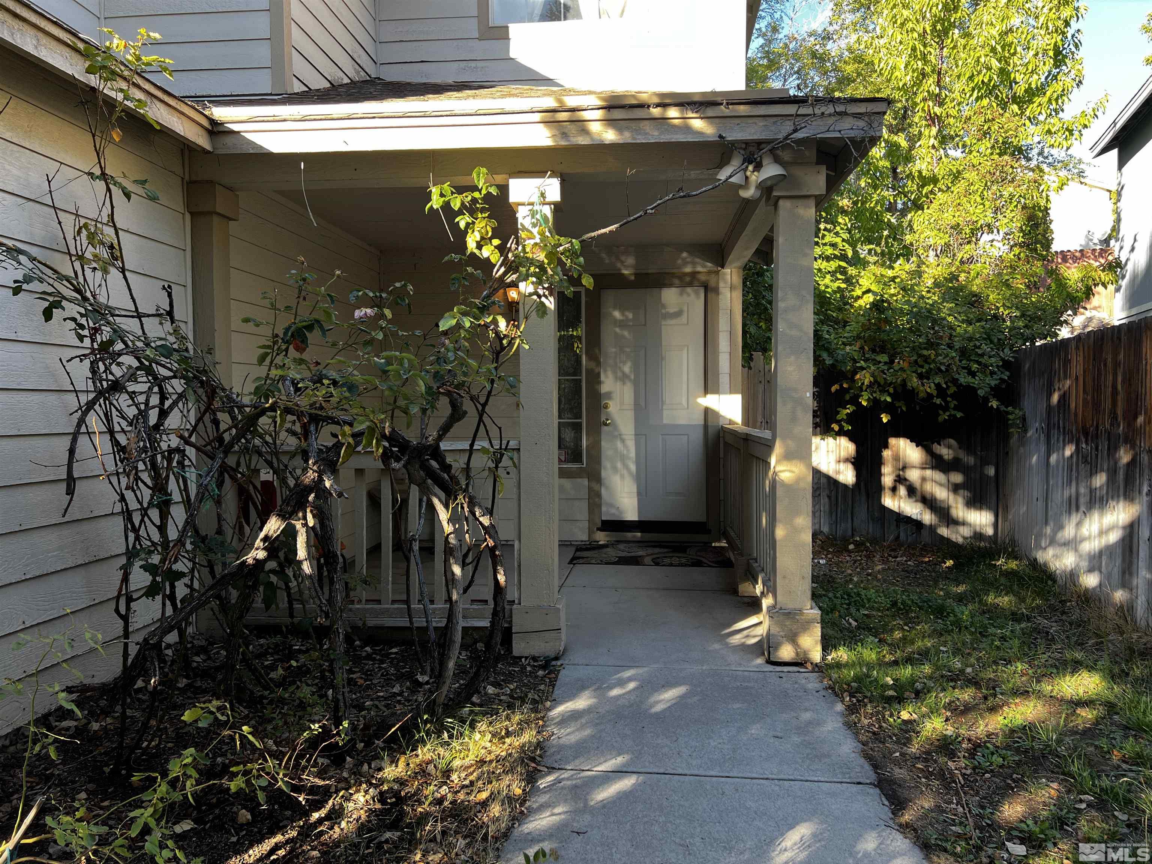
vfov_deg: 53.1
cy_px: 432
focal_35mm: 26
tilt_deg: -1.6
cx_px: 576
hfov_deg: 67.3
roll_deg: +0.4
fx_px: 865
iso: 40
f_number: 1.5
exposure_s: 1/164
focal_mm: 5.7
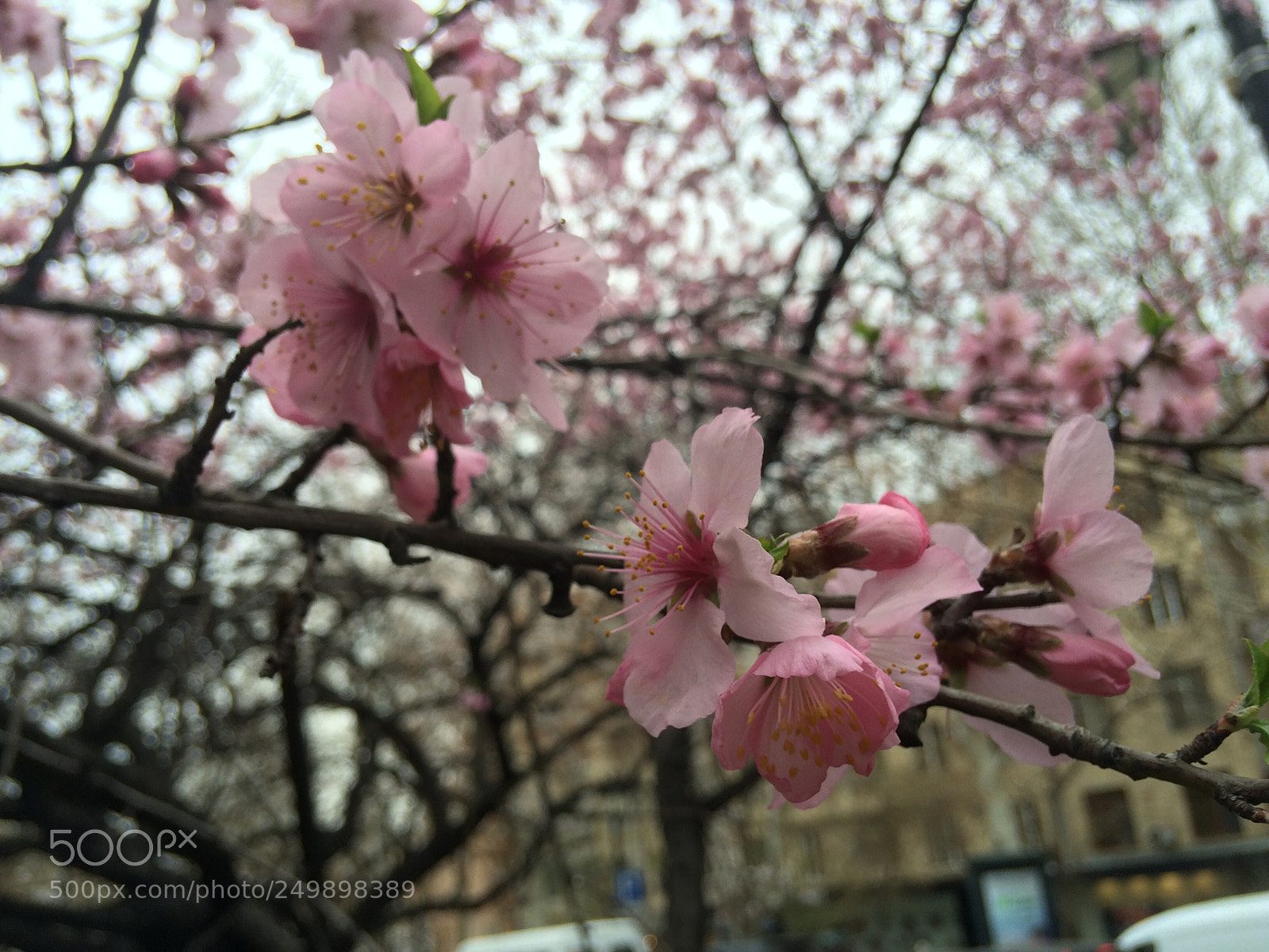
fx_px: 1063
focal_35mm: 29
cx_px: 634
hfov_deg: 61.7
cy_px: 476
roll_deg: +6.4
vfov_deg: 48.2
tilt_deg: +21.0
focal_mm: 4.15
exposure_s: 1/100
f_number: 2.2
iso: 32
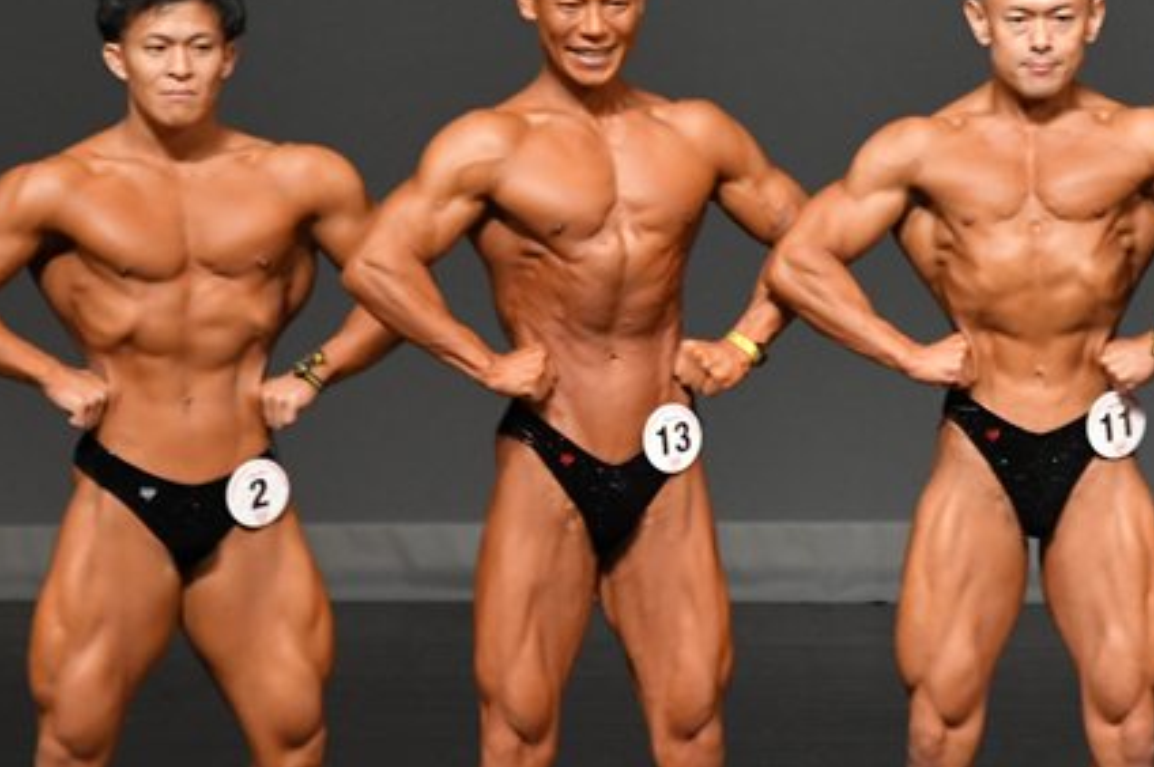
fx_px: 18449
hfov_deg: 3.6
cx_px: 984
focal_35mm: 576
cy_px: 359
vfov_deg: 2.4
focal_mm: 210
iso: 2500
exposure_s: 1/400
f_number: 5.6
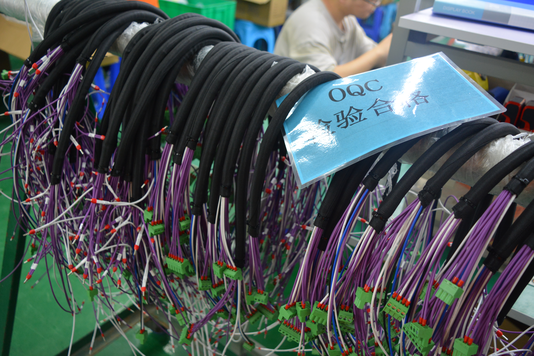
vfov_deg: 40.0
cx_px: 267
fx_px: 489
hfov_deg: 57.2
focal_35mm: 33
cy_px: 178
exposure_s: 1/60
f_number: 4
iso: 720
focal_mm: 22
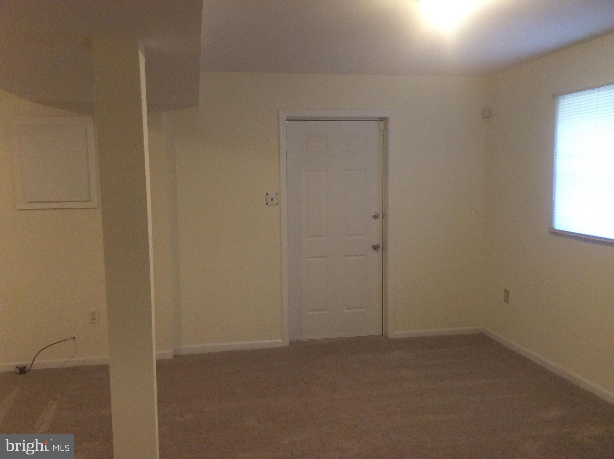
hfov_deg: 56.9
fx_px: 567
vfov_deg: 44.0
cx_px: 307
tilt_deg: -6.6
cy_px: 230
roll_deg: +0.1
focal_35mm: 32
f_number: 2.4
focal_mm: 3.3
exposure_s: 1/25
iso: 160
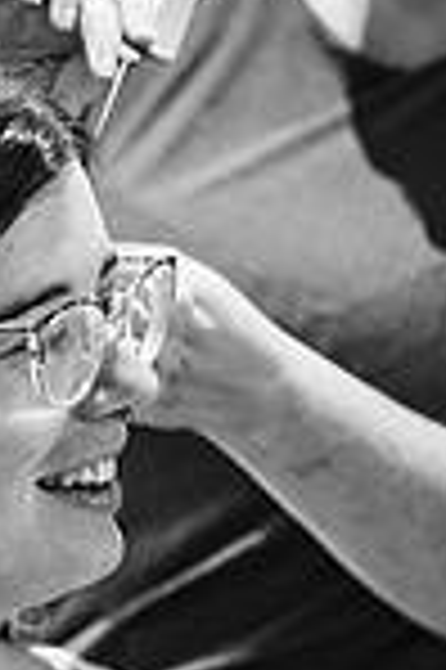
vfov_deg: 8.0
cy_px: 549
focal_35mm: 257
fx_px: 4787
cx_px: -142
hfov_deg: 5.3
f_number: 1.8
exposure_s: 1/200
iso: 720
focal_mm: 85
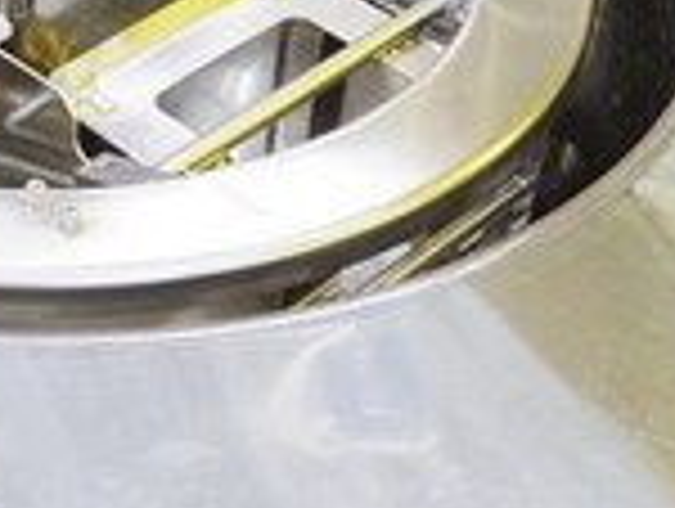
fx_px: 1914
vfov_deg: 14.8
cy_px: -31
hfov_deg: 19.4
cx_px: 4
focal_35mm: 98
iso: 320
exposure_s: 1/40
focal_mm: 5
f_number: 2.8
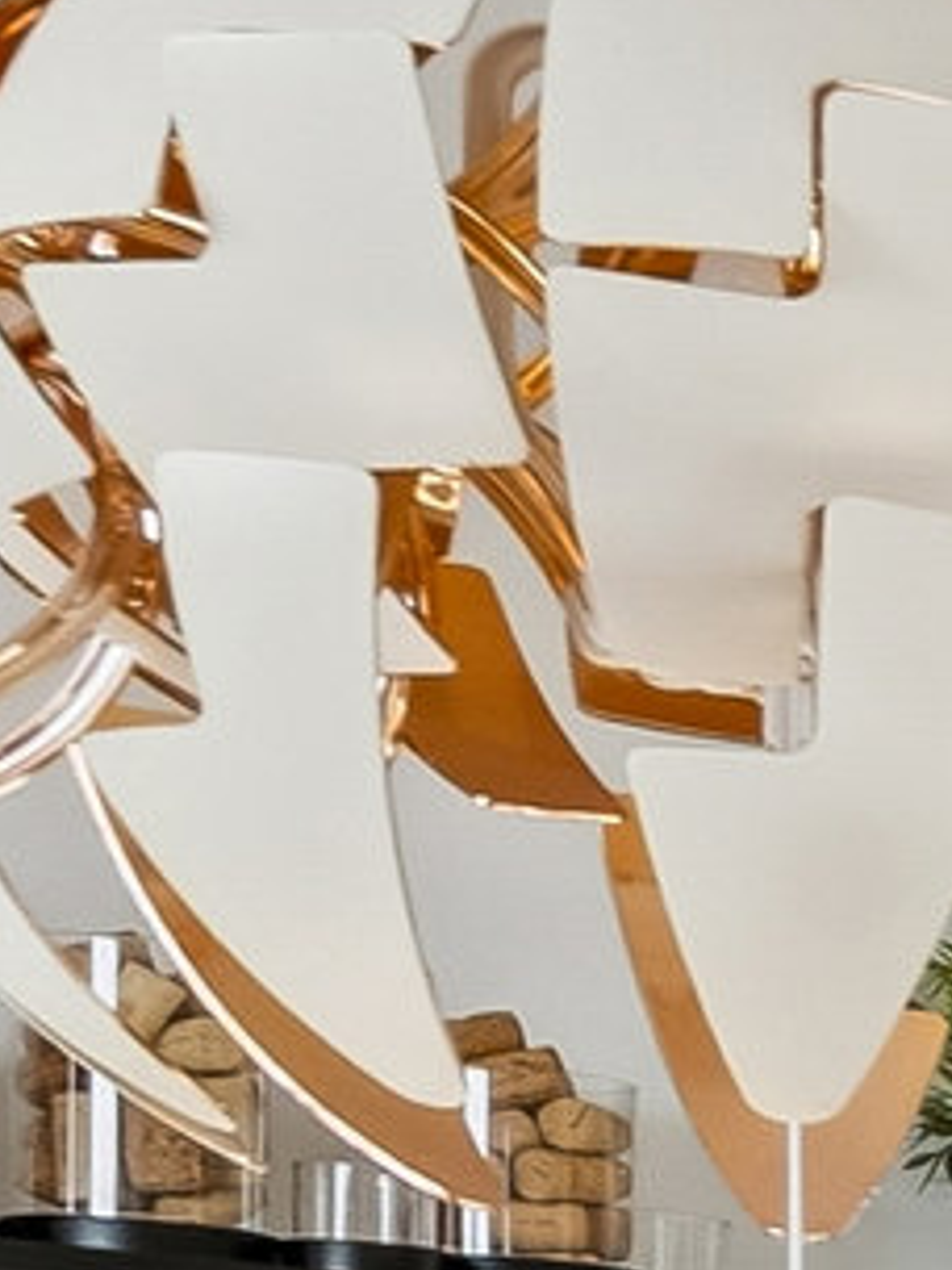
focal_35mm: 195
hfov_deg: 5.1
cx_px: 5491
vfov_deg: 9.7
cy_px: 2214
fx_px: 7141
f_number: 8
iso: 200
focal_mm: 20.5
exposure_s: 1/80
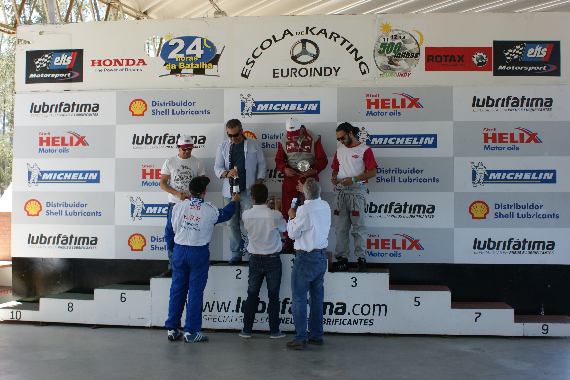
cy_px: 190
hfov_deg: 46.4
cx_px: 285
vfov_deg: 31.9
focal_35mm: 42
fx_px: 665
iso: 100
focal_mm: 28
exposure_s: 1/60
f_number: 5
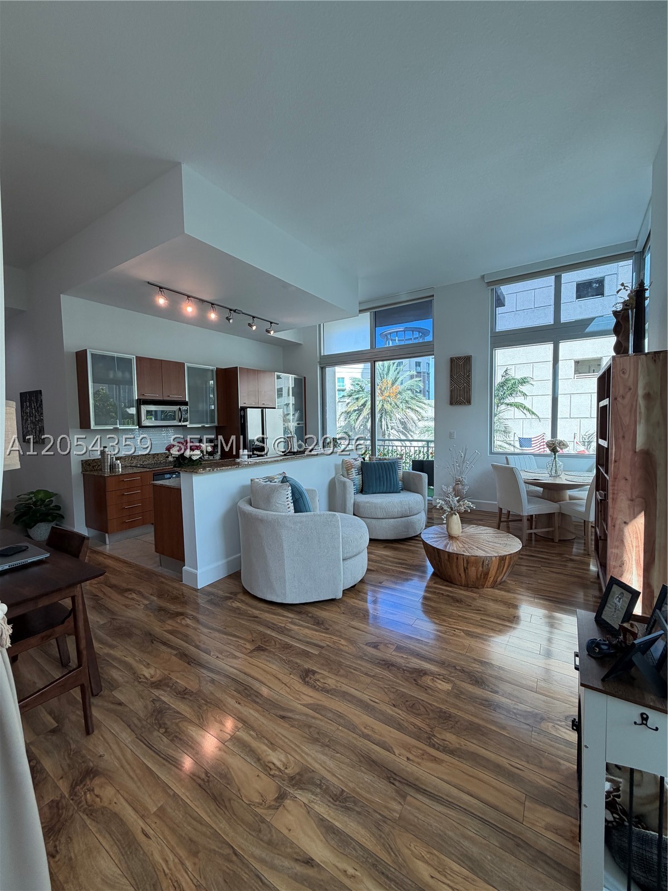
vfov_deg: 102.1
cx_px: 334
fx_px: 360
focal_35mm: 14
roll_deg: -0.5
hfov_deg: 85.7
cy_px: 446
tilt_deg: -3.9
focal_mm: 2.22
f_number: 2.2
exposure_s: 1/120
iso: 50
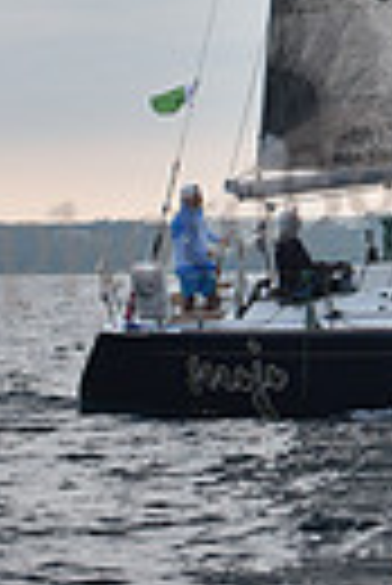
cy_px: -554
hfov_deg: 4.3
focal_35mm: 312
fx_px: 5082
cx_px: 858
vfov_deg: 6.4
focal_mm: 70
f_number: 4.5
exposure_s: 1/640
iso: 500
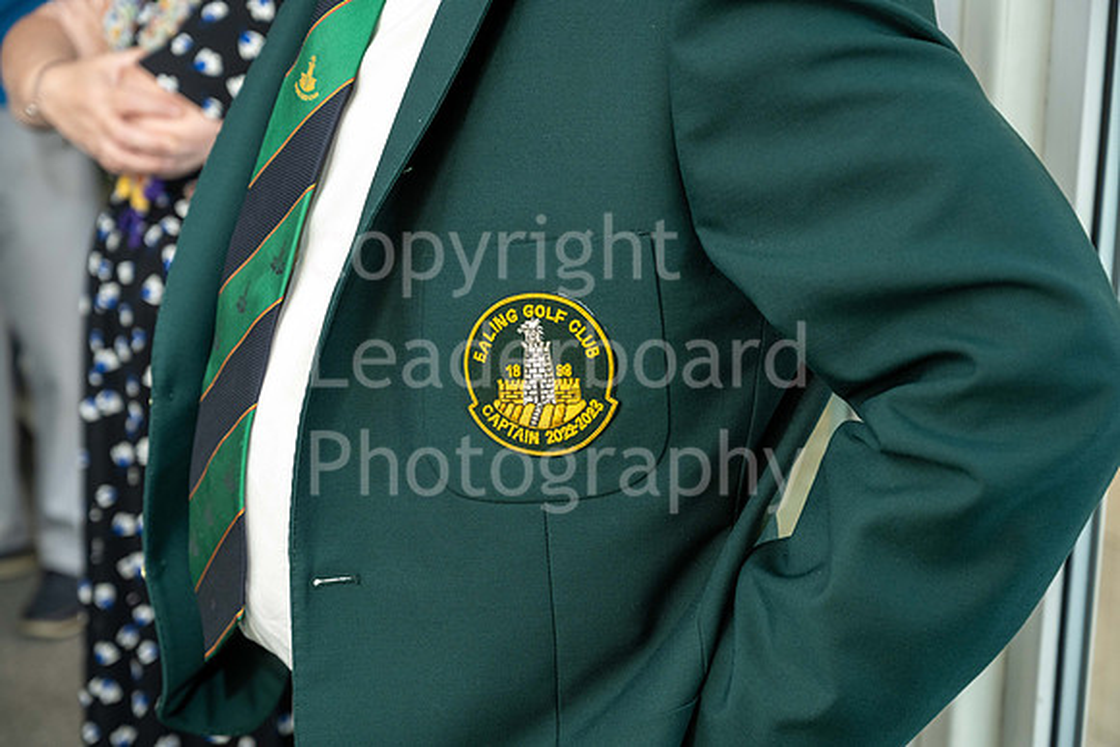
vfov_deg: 19.5
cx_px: 560
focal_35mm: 70
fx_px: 2178
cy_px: 374
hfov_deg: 28.8
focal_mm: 70
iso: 500
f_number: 5
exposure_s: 1/160
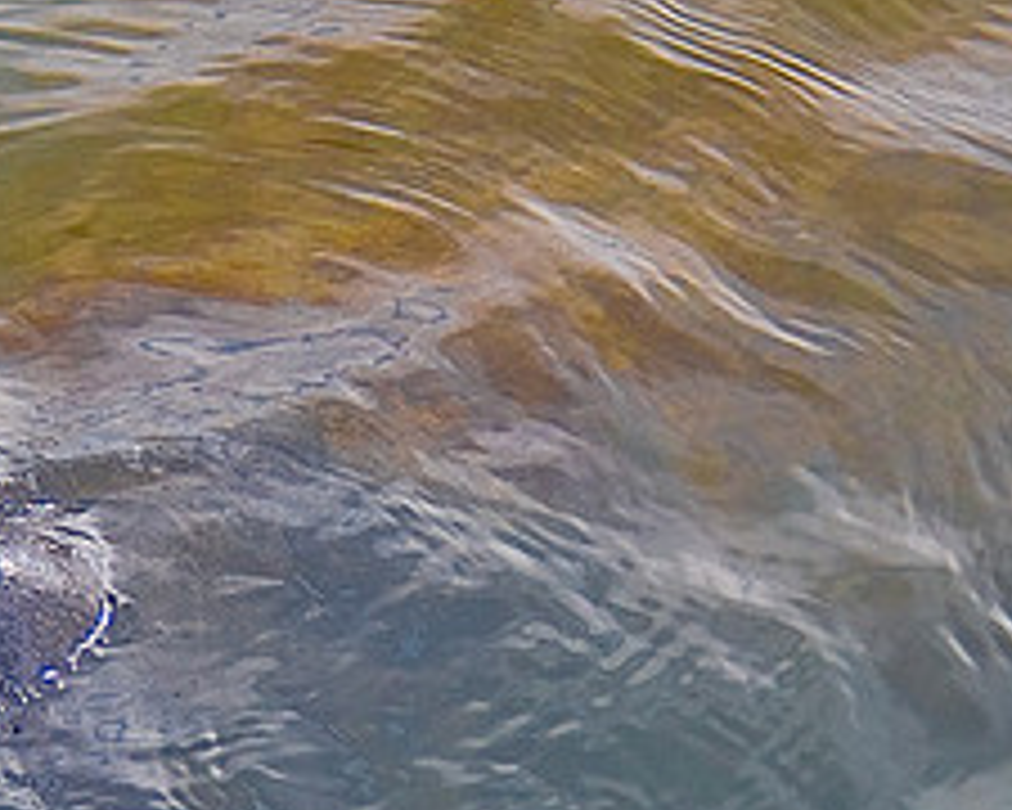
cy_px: 414
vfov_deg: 3.2
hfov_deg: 3.9
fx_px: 14682
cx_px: 306
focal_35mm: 490
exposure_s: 1/500
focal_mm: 135
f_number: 5.6
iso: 200
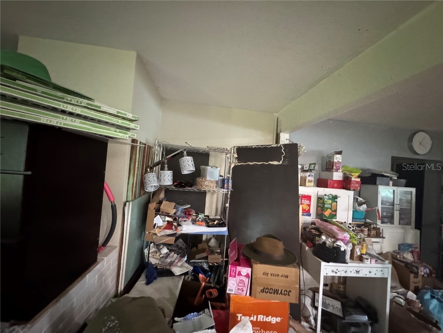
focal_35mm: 14
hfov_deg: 102.1
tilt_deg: +2.1
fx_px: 179
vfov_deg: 85.7
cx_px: 222
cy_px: 166
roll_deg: -4.0
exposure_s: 1/40
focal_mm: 2.22
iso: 1600
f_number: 2.2
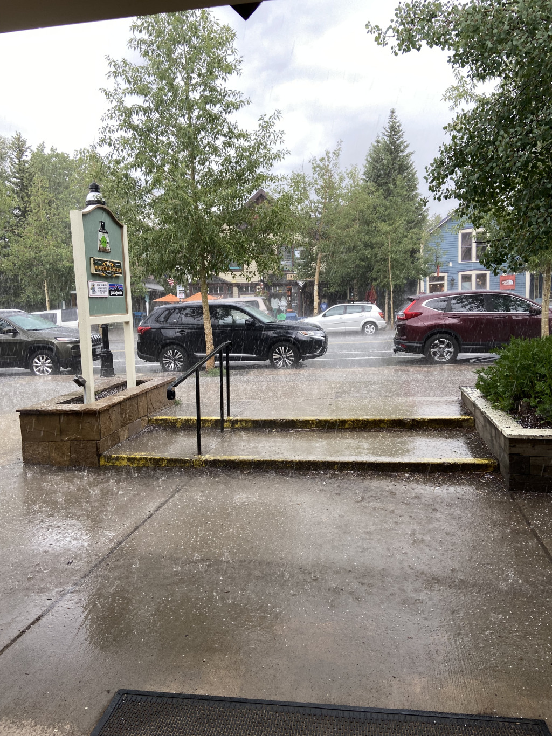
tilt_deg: -5.3
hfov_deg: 53.1
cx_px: 276
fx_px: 553
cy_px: 368
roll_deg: +0.9
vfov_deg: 67.3
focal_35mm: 26
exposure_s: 1/128
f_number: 1.8
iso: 32
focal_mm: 4.25
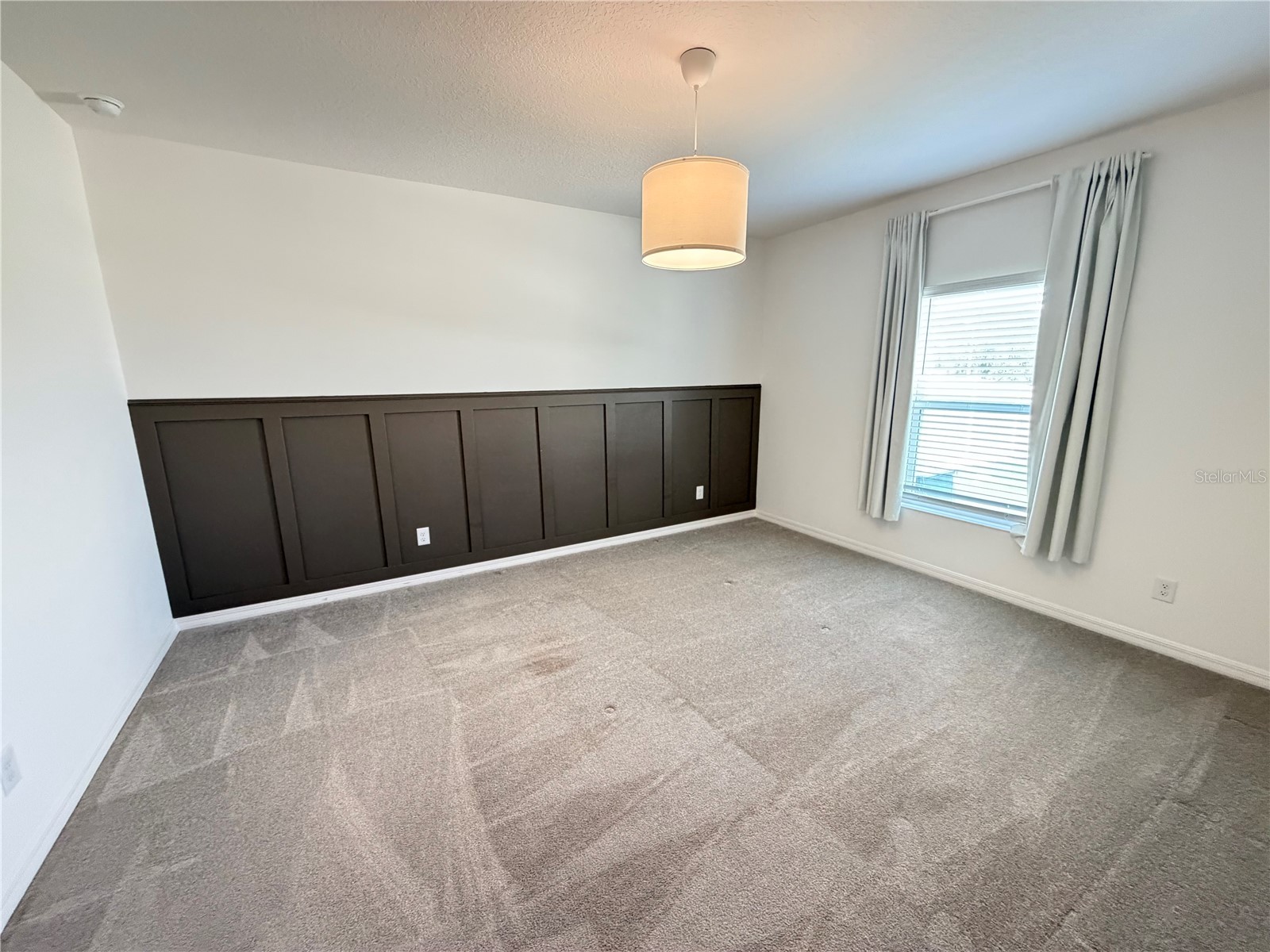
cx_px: 635
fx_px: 514
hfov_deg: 102.1
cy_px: 476
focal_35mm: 14
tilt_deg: -11.5
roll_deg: +0.9
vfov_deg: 85.7
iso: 640
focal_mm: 2.22
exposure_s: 1/60
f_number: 2.2
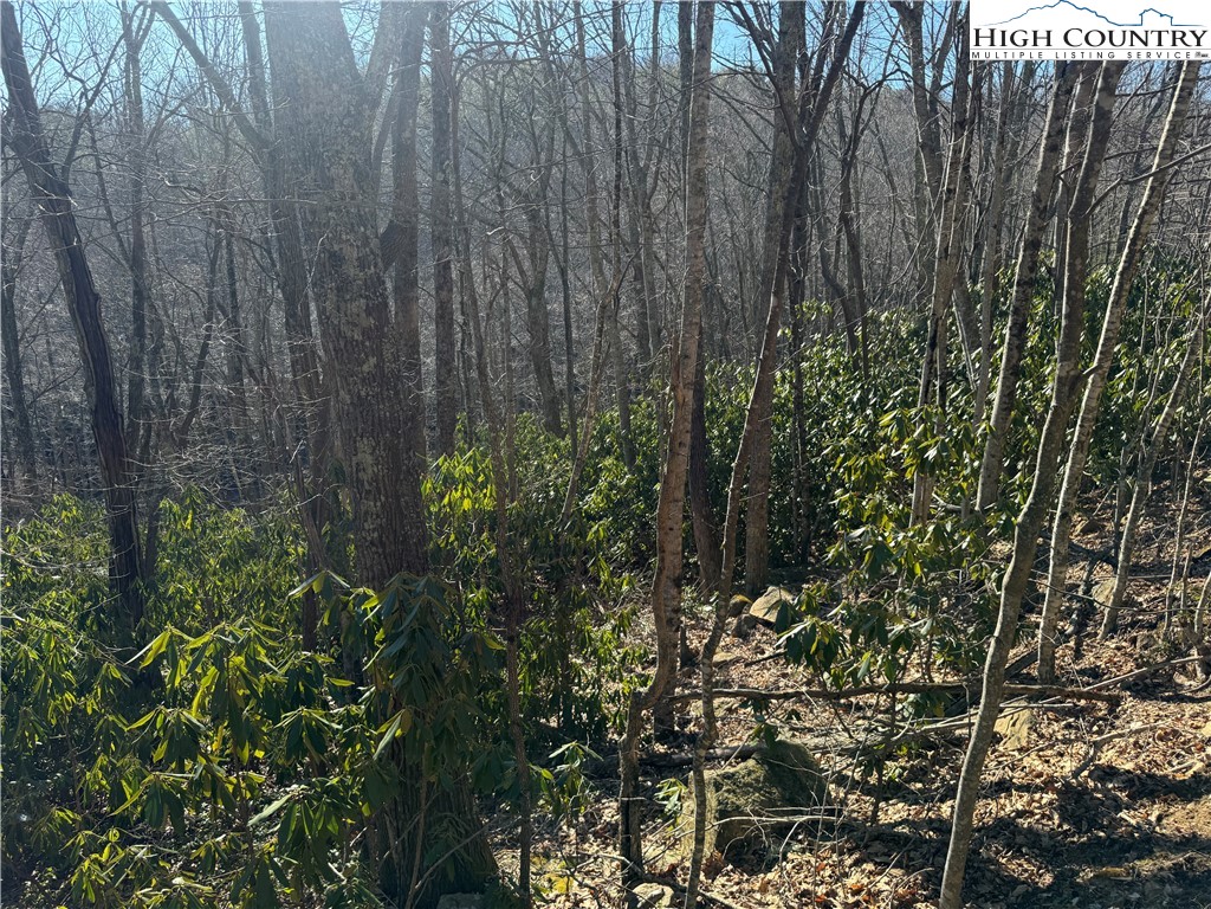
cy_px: 454
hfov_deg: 71.6
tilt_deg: -15.0
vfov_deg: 56.8
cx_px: 606
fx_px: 840
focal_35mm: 24
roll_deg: +0.4
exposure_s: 1/1597
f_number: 1.78
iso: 80
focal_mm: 6.76
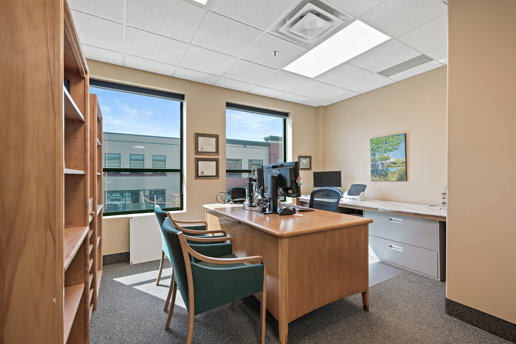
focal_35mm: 16
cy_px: 172
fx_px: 222
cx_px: 258
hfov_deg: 98.6
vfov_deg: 75.4
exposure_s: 1/2
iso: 100
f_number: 8
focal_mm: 15.5
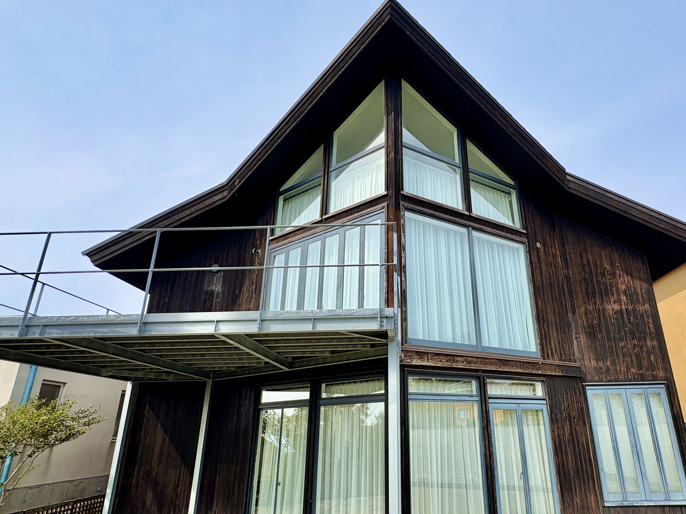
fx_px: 377
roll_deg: +1.3
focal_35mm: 19
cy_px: 314
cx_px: 406
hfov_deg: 83.8
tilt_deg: +17.4
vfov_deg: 67.8
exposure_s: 1/1048
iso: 40
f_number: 2.2
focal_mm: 2.22
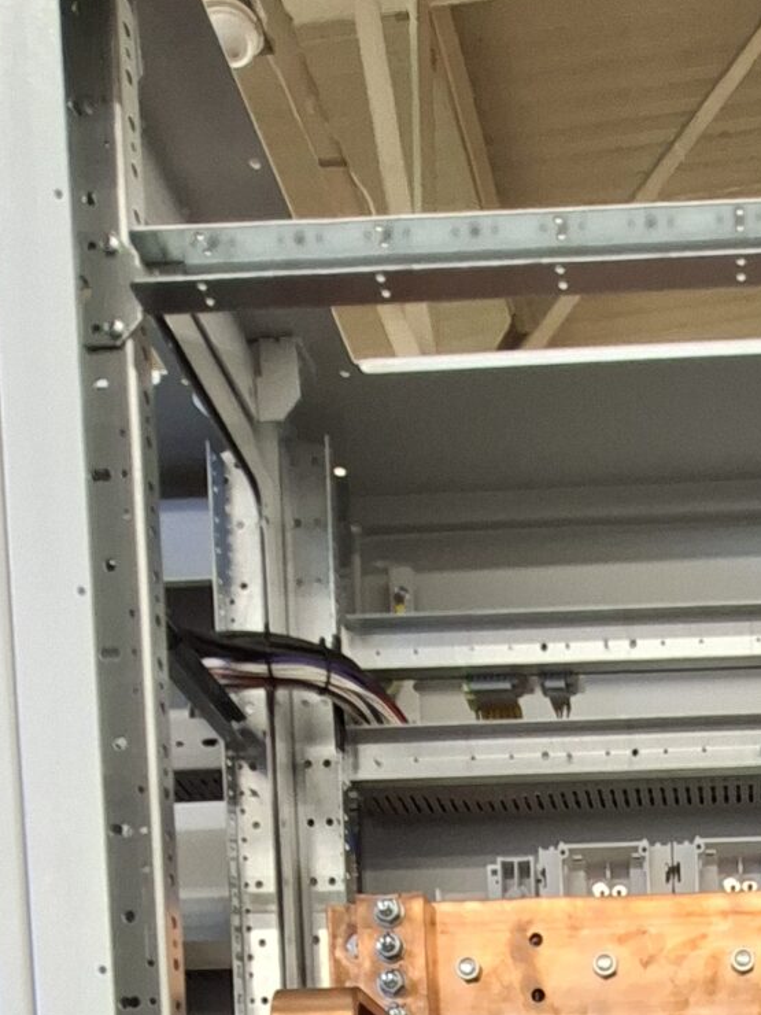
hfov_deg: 30.3
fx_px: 1319
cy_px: 1461
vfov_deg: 29.2
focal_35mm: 45
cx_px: 735
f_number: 2.2
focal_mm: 1.74
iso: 160
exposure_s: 1/50
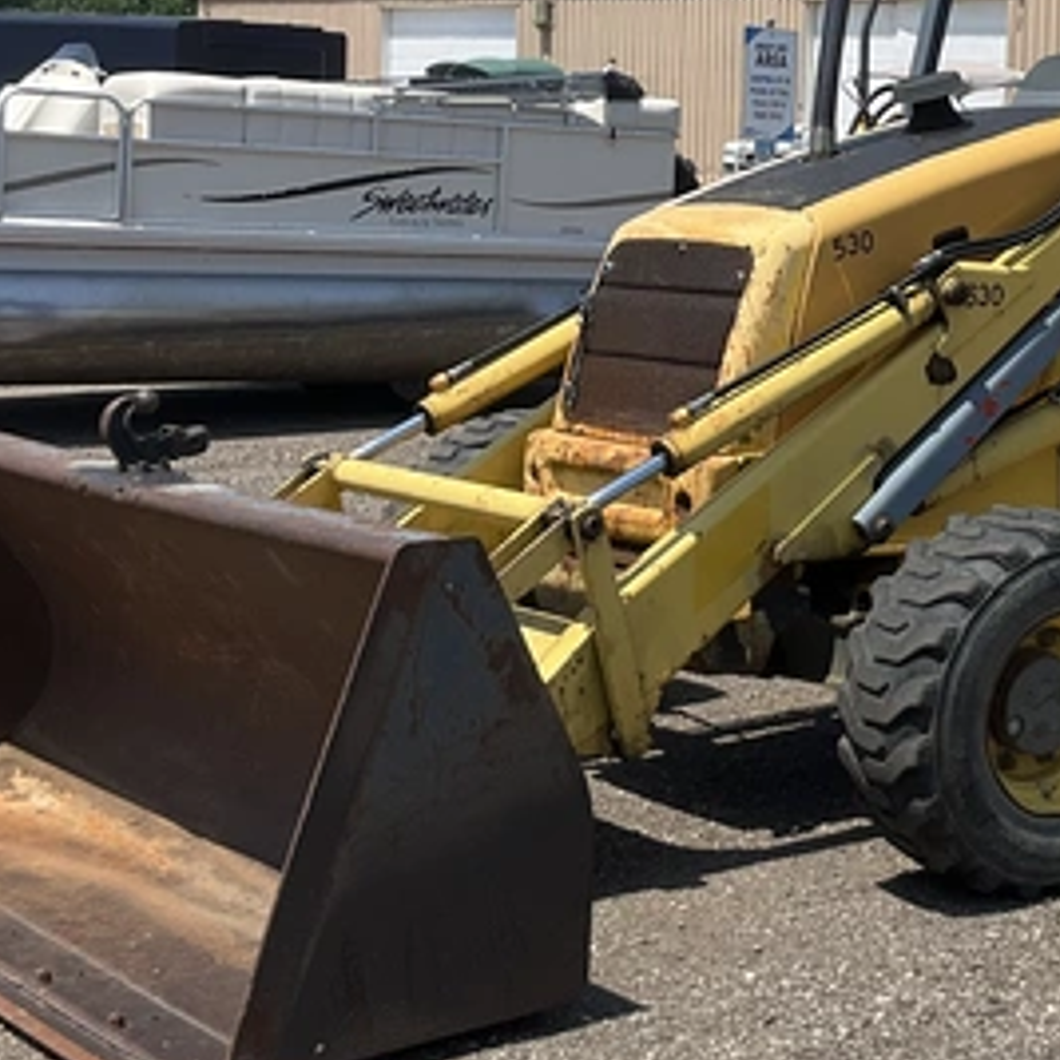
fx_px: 2494
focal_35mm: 72
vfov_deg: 23.7
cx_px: 877
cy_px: 260
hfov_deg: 23.6
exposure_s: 1/1912
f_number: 1.8
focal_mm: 3
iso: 25
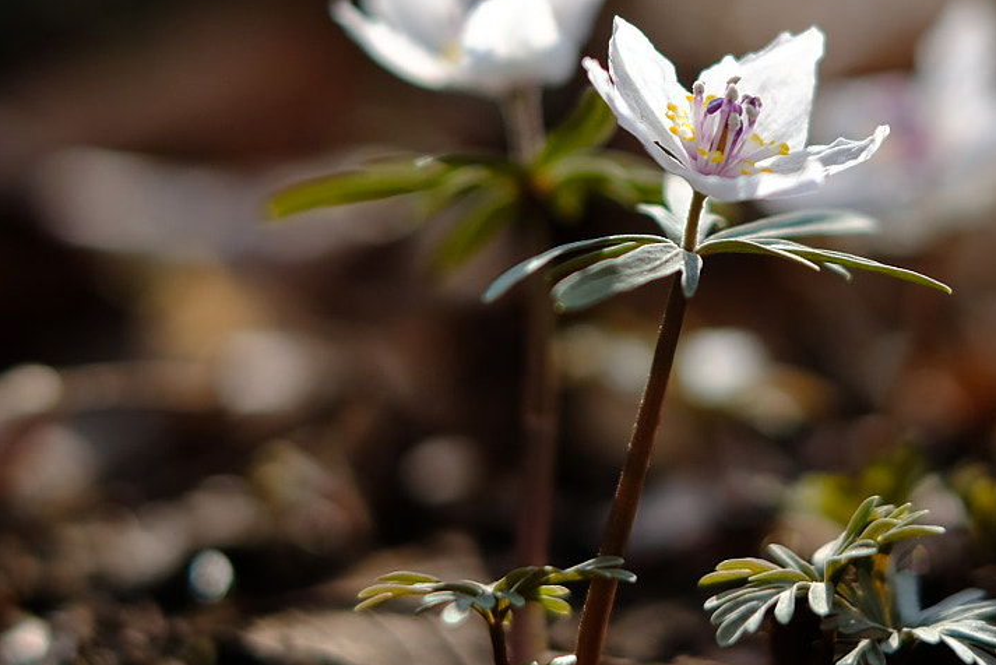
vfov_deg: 11.5
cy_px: 150
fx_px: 3293
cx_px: 735
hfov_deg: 17.1
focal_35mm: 119
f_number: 2.2
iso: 200
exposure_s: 1/2500
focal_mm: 35
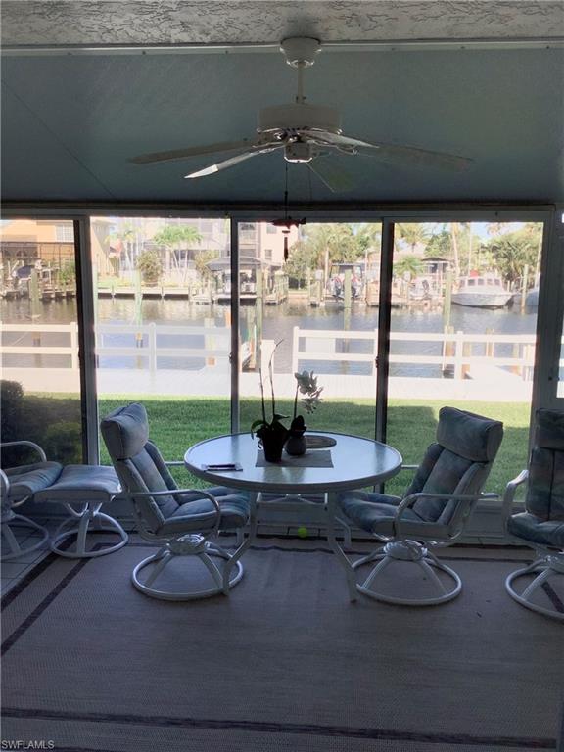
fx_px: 673
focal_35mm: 31
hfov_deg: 45.4
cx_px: 282
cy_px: 376
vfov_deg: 58.4
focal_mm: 3.3
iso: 25
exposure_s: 1/212
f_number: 2.4
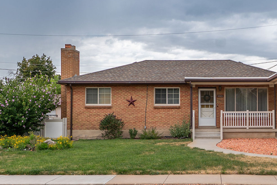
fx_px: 446
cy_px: 107
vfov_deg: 23.3
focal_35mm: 58
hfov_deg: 33.6
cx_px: 218
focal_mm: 24
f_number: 5
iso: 100
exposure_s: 1/320
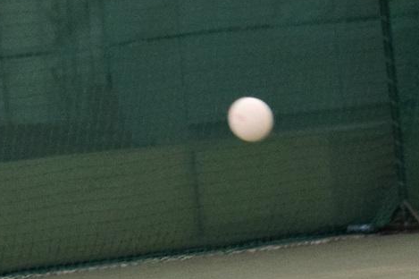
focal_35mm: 504
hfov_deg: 4.1
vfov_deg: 2.7
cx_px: -241
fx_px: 5857
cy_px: 62
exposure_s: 1/800
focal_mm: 105
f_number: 4.8
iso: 1250
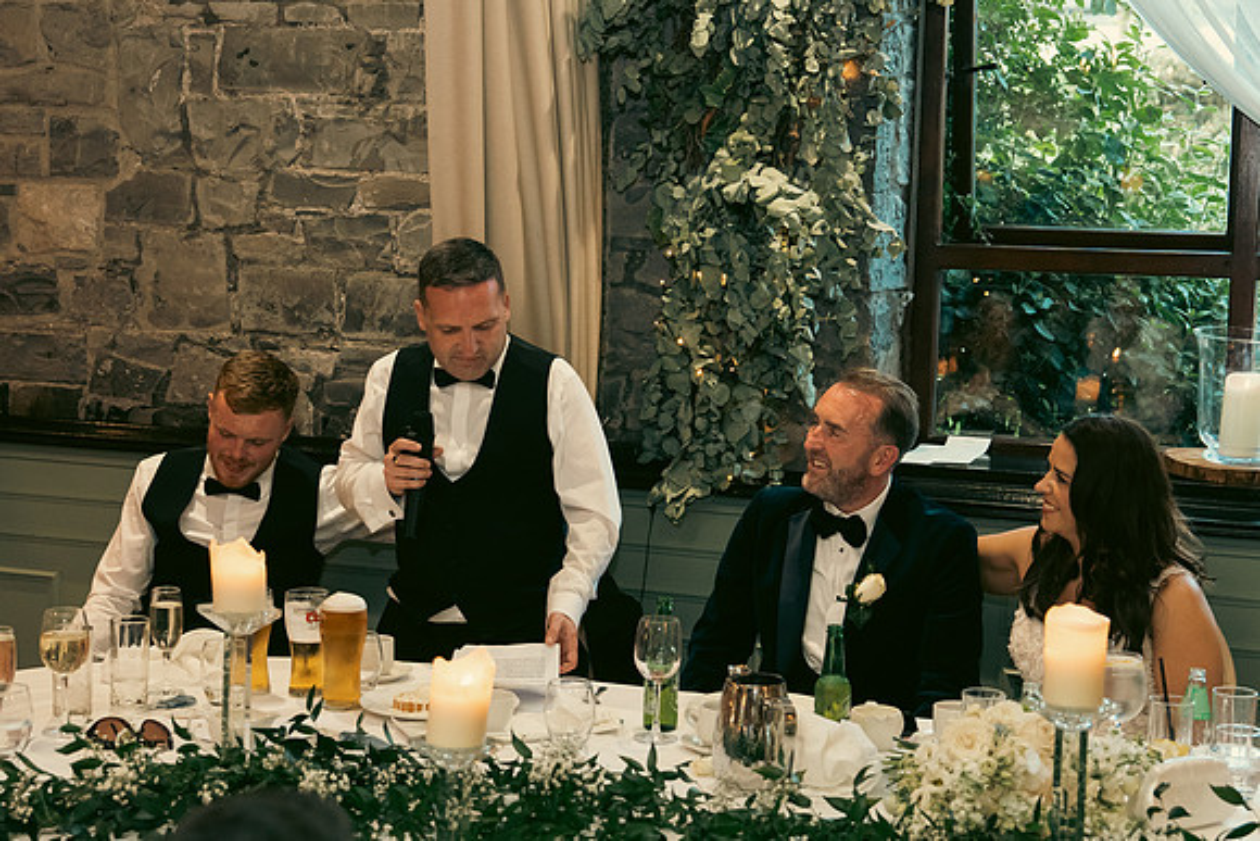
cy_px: 420
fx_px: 2135
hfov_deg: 32.9
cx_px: 630
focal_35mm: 61
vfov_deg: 22.3
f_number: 3.5
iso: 2500
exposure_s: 1/160
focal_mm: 41
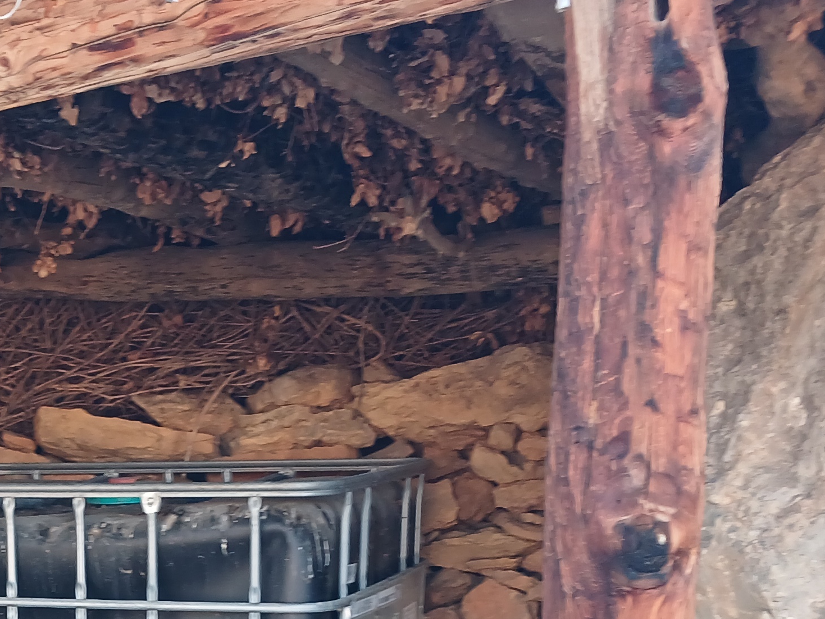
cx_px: 51
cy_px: 763
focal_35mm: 75
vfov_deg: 18.5
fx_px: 1788
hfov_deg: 25.0
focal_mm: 4
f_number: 1.8
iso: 50
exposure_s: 1/50
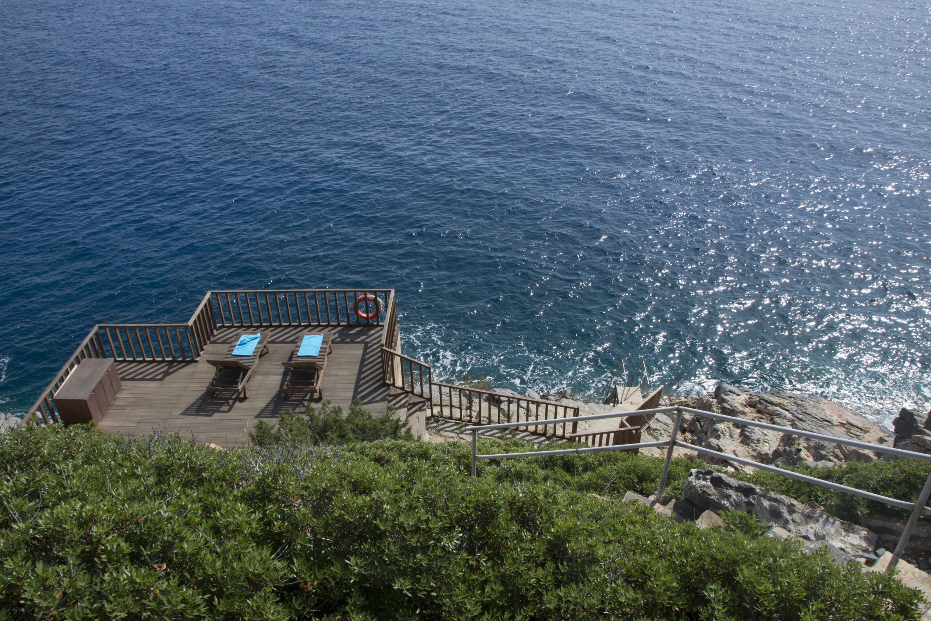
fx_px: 698
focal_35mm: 27
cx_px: 466
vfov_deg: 47.9
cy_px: 310
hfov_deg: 67.4
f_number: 14
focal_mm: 18
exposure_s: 1/125
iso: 200
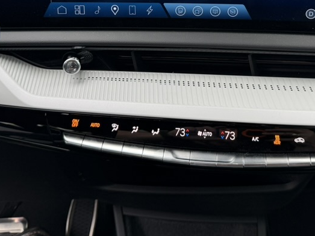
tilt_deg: -14.0
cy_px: 12
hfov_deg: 40.2
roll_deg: -2.9
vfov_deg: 29.3
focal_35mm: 47
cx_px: 195
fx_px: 428
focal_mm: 6.76
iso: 80
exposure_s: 1/122
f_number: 1.78
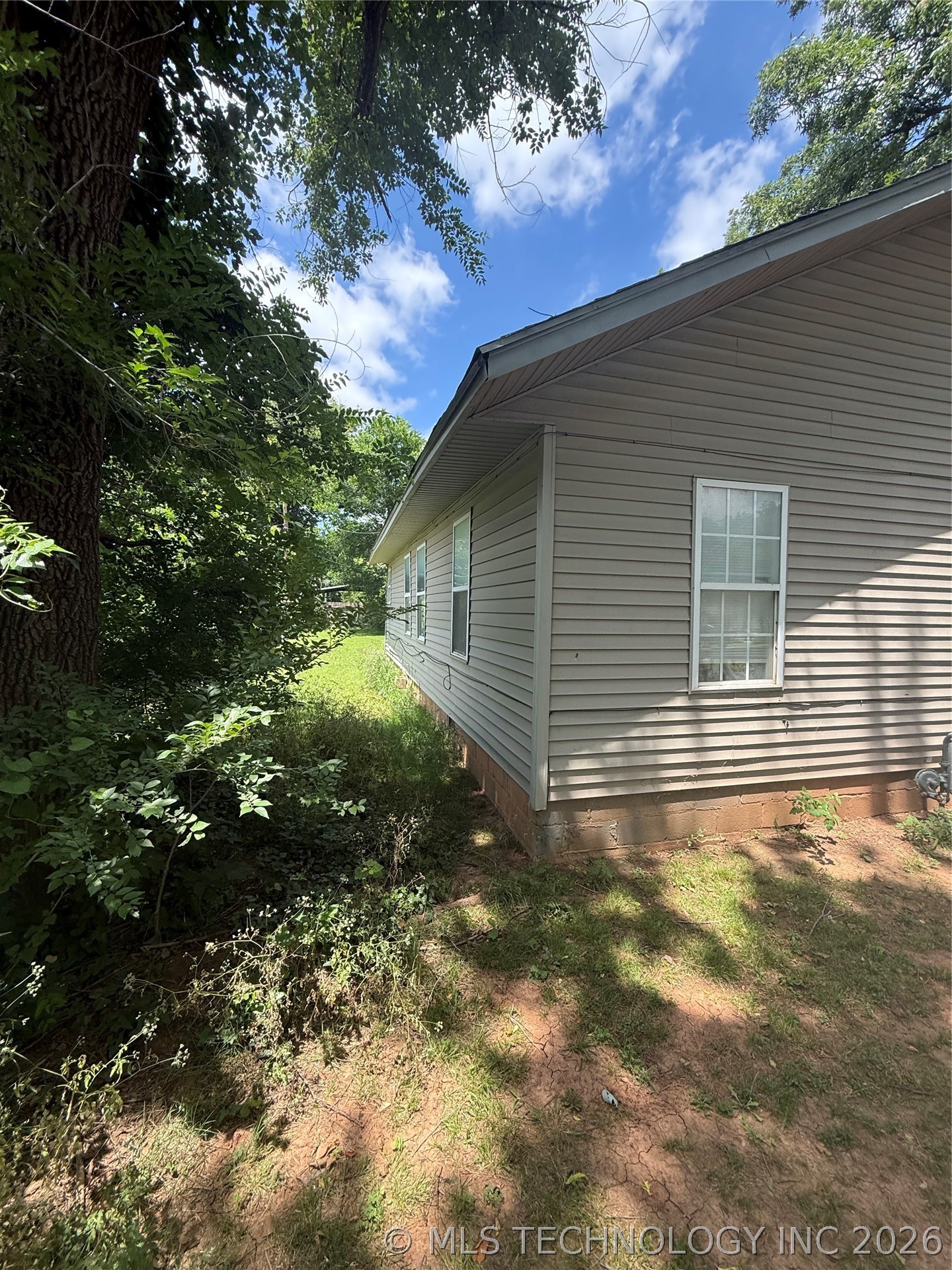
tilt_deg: -5.2
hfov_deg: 85.7
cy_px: 635
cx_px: 476
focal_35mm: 14
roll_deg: -3.6
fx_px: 513
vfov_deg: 102.1
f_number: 2.2
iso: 64
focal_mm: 2.22
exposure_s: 1/506
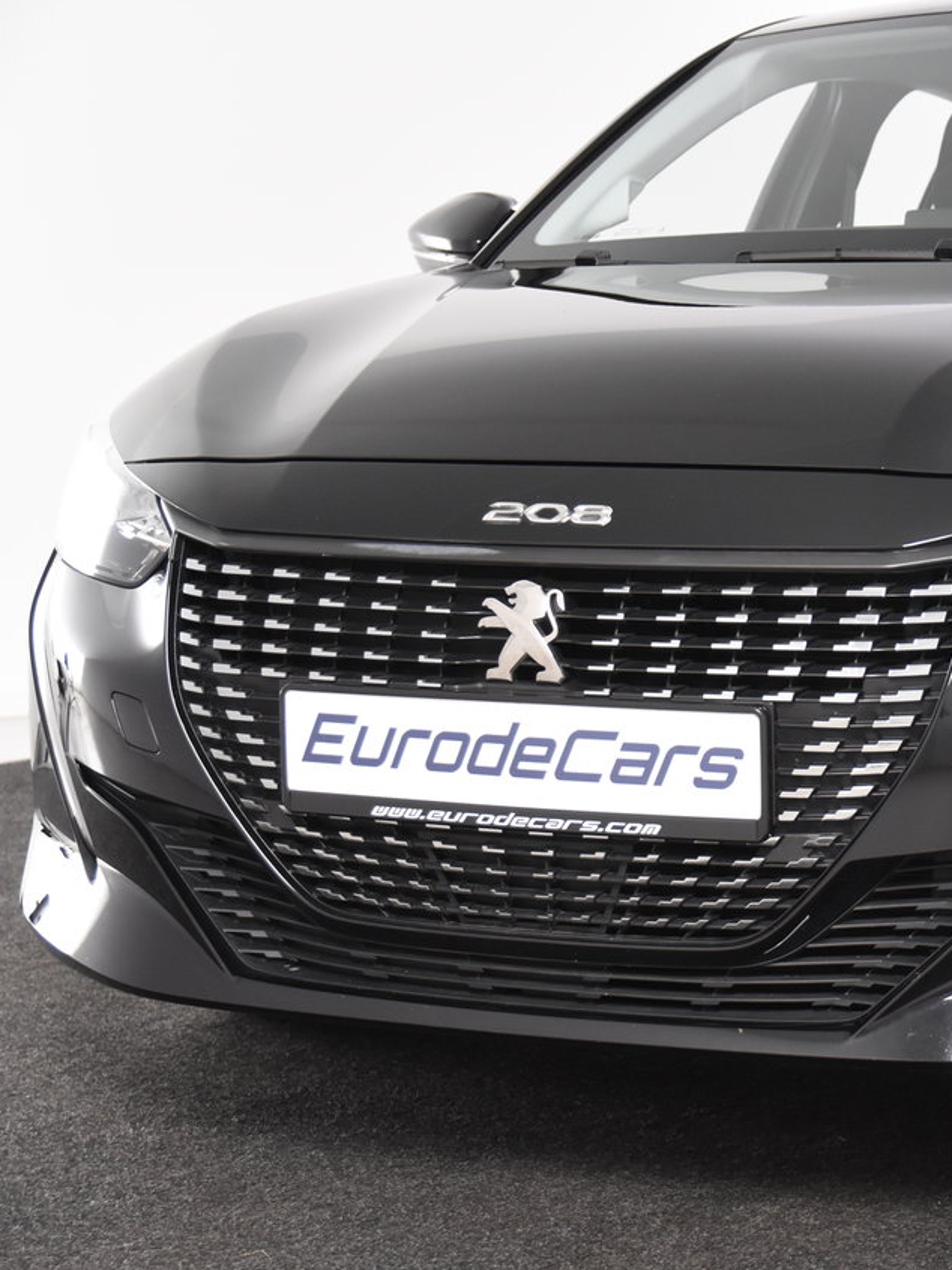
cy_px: 632
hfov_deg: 17.4
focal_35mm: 83
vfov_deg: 23.6
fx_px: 3043
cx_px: 914
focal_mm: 38
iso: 1600
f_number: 4.5
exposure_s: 1/80
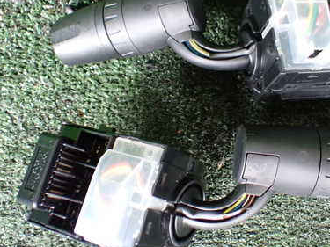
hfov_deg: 39.1
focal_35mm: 48
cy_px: 103
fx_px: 457
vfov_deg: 30.2
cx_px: 228
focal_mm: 5.4
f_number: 2.3
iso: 800
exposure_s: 1/30
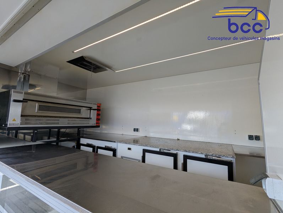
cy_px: 106
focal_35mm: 16
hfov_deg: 94.4
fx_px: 131
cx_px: 142
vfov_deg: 78.2
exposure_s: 1/242
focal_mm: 2.35
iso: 47
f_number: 2.2
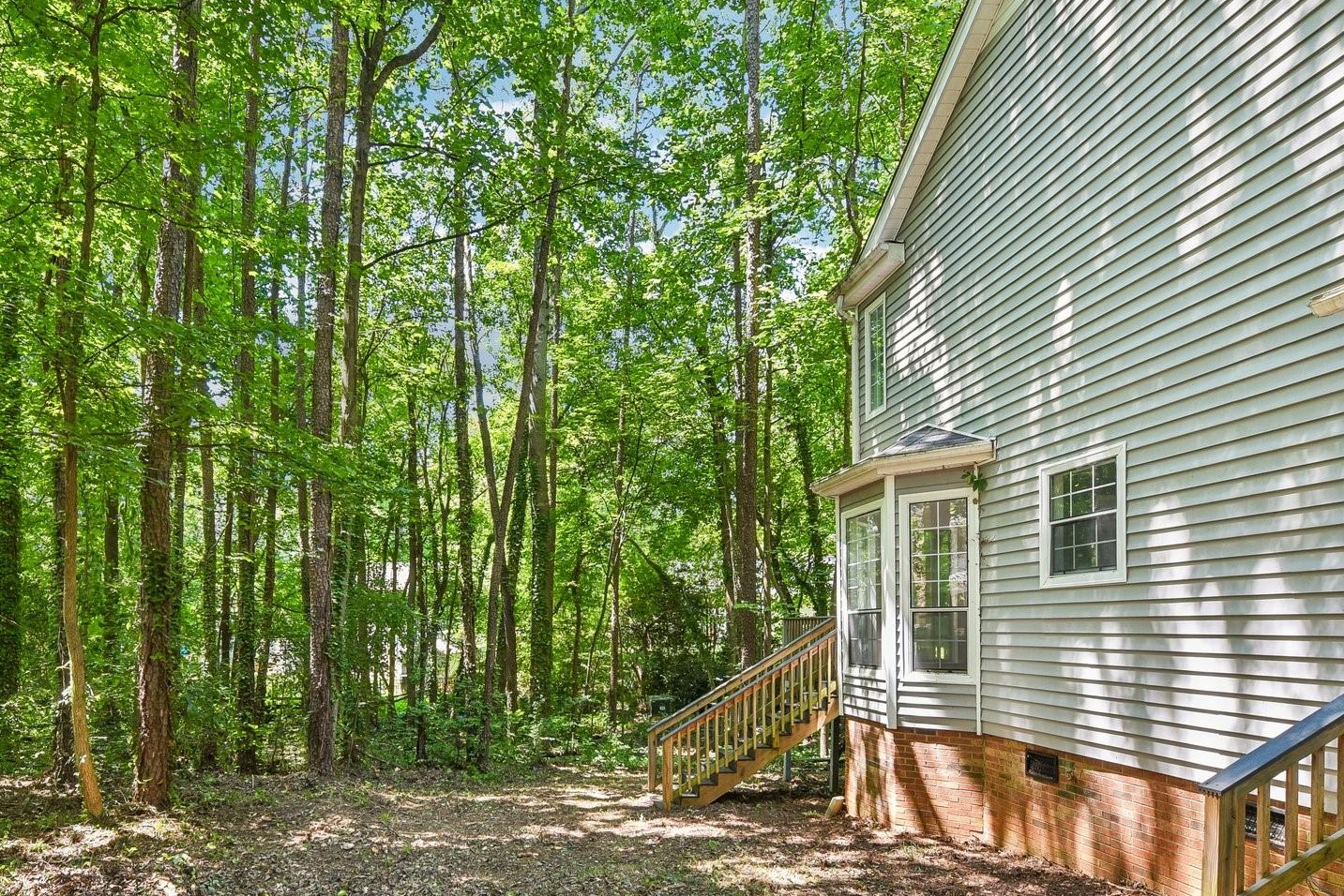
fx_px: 747
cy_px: 628
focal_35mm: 20
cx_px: 525
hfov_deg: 82.8
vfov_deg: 59.8
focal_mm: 14
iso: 200
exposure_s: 1/13
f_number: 11
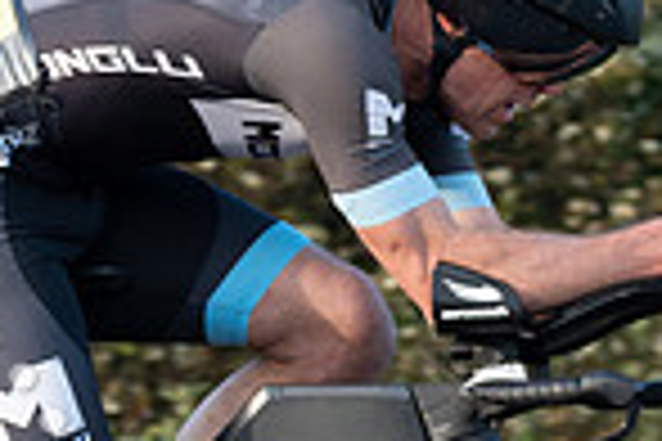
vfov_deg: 3.0
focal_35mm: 452
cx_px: 802
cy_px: 211
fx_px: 8311
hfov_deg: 4.5
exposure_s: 1/1000
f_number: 3.5
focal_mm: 77
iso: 800
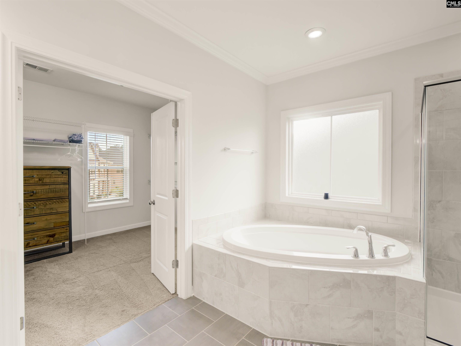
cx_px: 230
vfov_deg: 78.1
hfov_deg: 94.5
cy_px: 173
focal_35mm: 16
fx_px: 213
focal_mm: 8
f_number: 8
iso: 200
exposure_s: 1/20
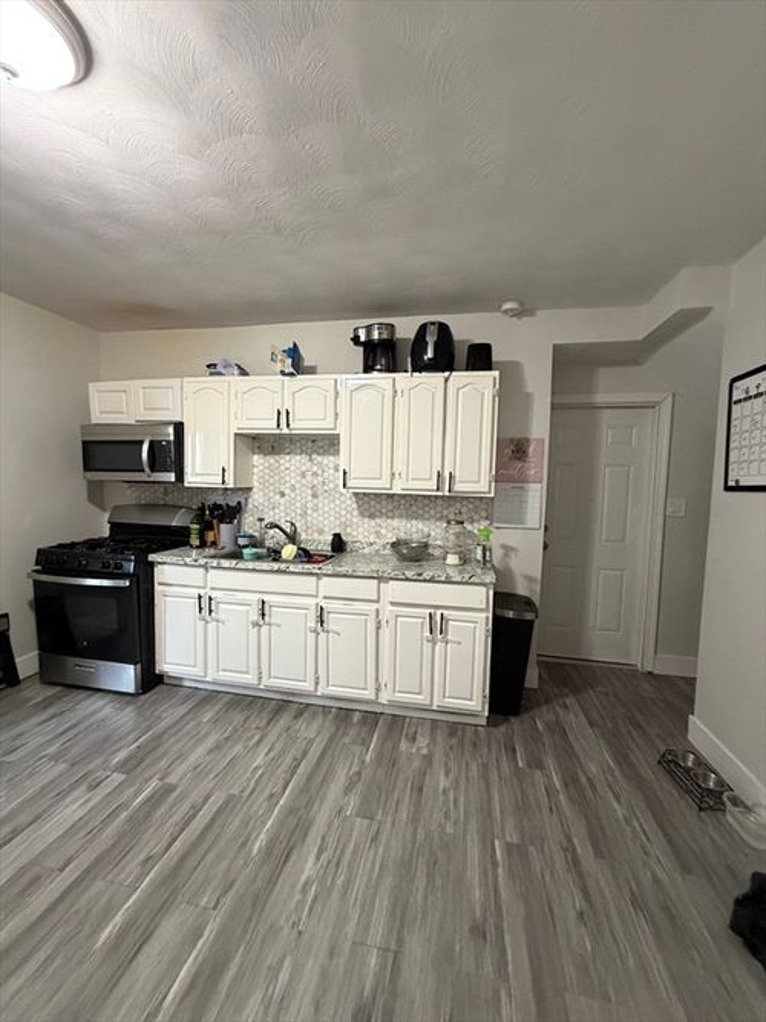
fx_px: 413
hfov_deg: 85.7
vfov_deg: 102.1
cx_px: 383
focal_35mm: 14
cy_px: 511
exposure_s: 1/60
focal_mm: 2.22
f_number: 2.2
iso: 640
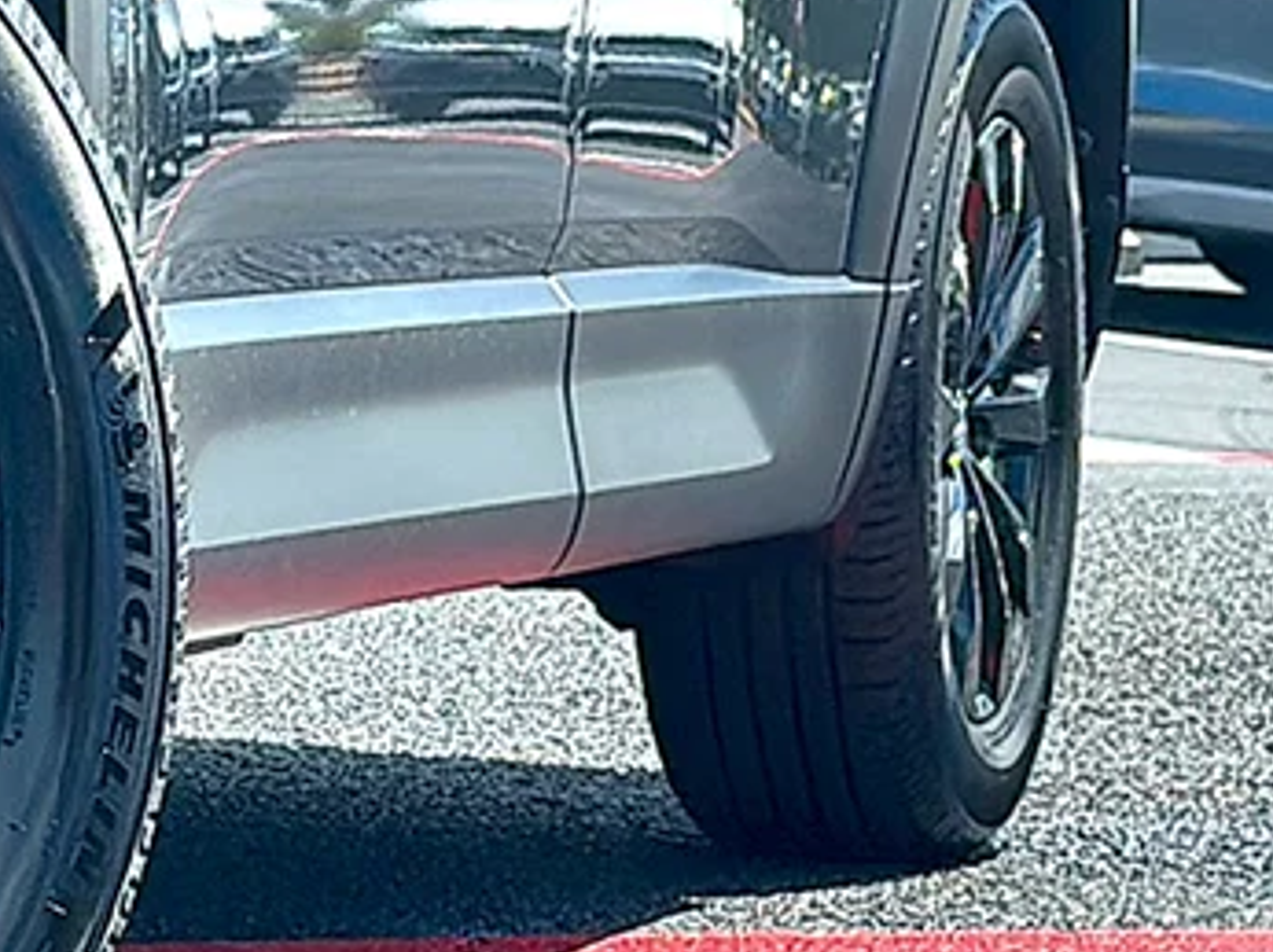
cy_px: 616
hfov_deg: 11.8
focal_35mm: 166
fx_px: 6100
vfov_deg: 8.9
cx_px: 180
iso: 100
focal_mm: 6.86
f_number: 1.78
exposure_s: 1/2747
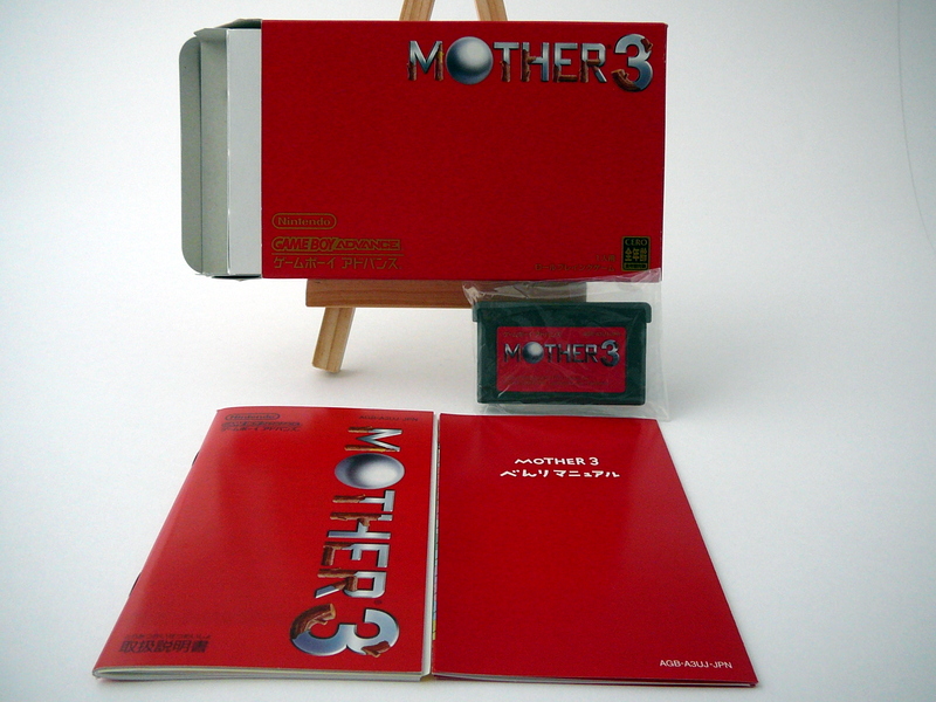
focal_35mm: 35
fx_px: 946
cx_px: 468
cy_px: 351
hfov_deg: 52.6
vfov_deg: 40.7
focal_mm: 5.2
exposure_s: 1/30
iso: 125
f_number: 2.8
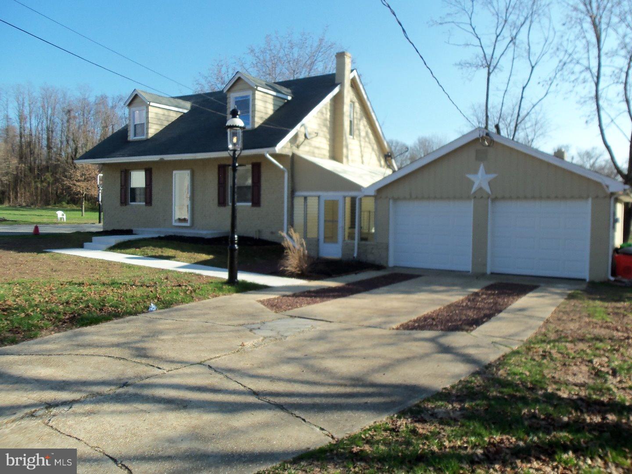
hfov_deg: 61.7
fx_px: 529
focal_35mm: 29
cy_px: 237
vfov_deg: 48.2
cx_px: 316
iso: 80
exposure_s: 1/500
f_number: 3.4
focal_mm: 5.2
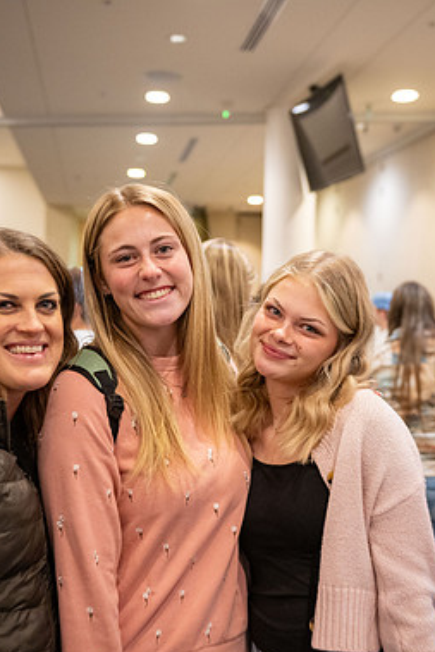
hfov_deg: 27.5
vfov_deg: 40.3
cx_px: 229
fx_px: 887
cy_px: 331
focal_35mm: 49
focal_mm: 32
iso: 2500
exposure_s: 1/250
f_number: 2.8
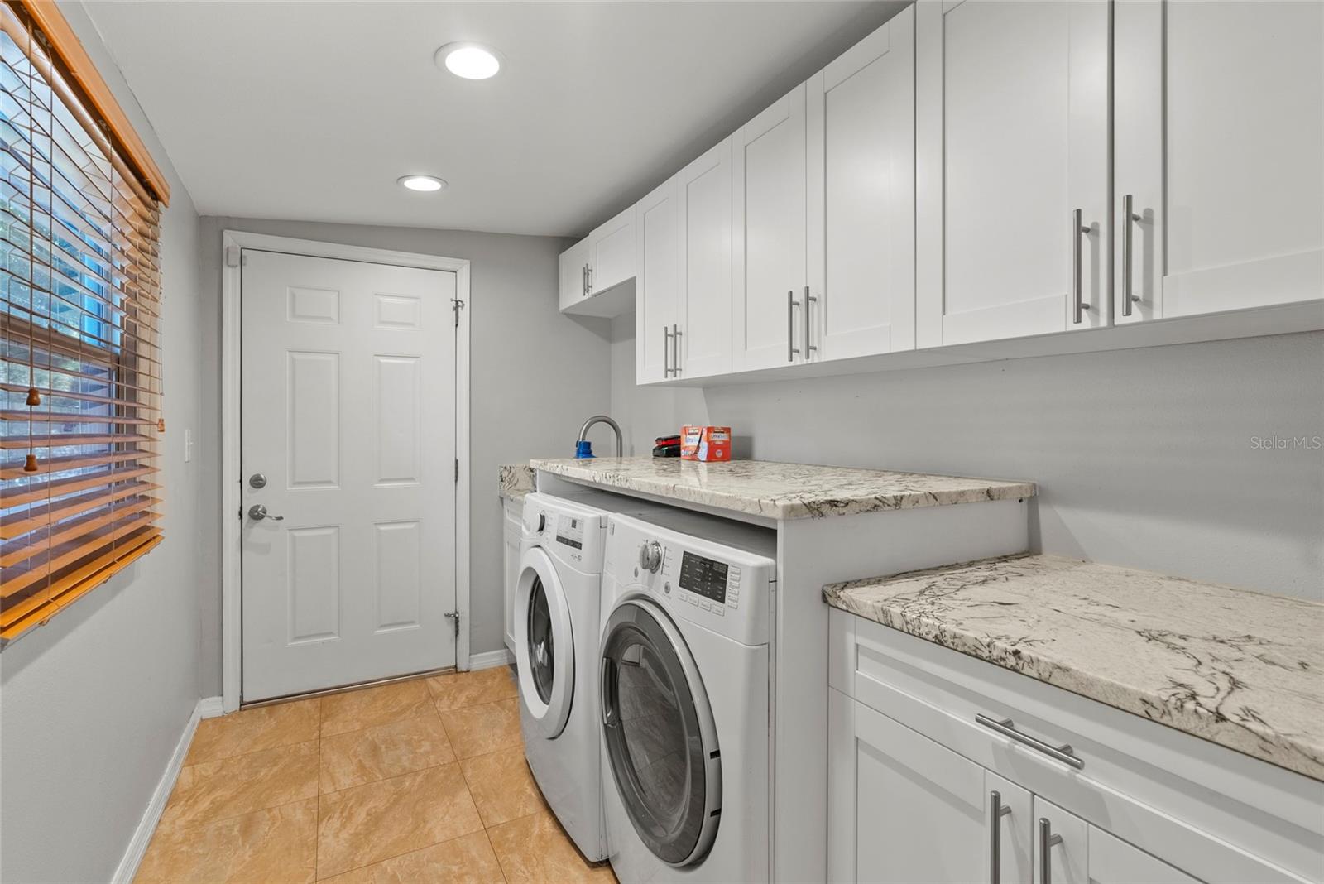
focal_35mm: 16
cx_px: 662
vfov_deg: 73.8
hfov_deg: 96.7
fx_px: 589
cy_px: 442
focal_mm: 16
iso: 640
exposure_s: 1/2
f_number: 8
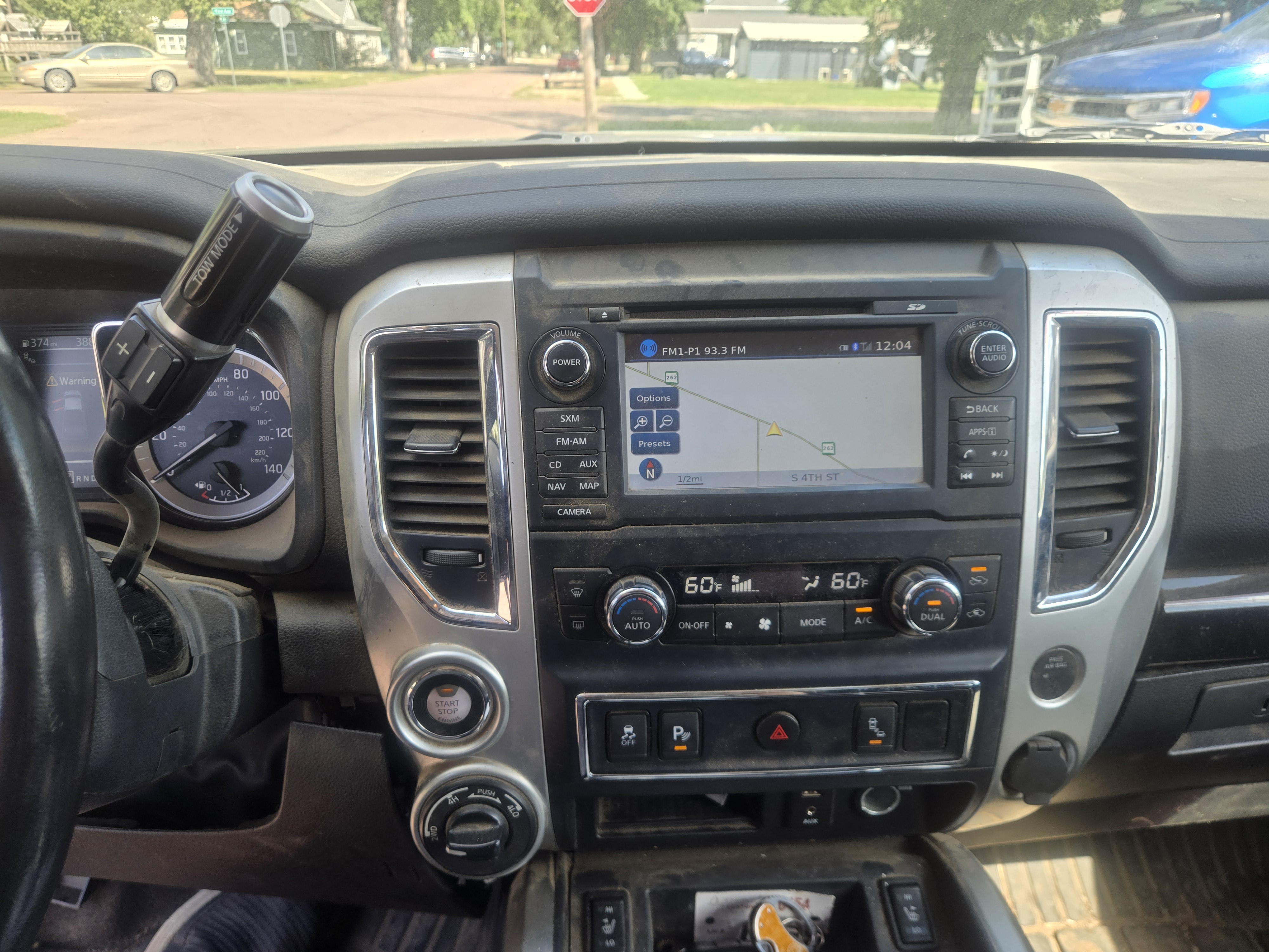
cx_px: 634
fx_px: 843
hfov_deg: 73.9
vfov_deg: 58.9
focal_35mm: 23
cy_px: 476
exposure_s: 1/214
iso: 25
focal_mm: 5.4
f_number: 1.8
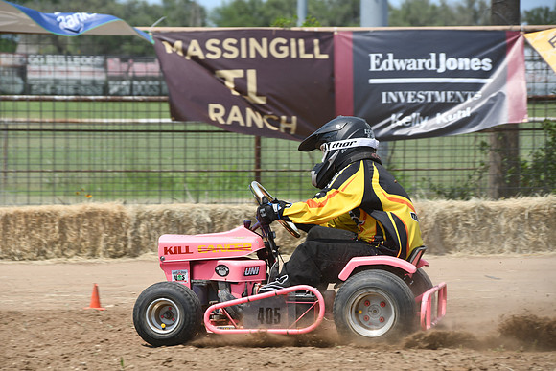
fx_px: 3815
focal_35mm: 247
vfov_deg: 5.6
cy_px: 186
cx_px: 278
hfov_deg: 8.3
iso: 140
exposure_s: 1/500
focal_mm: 165
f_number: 8
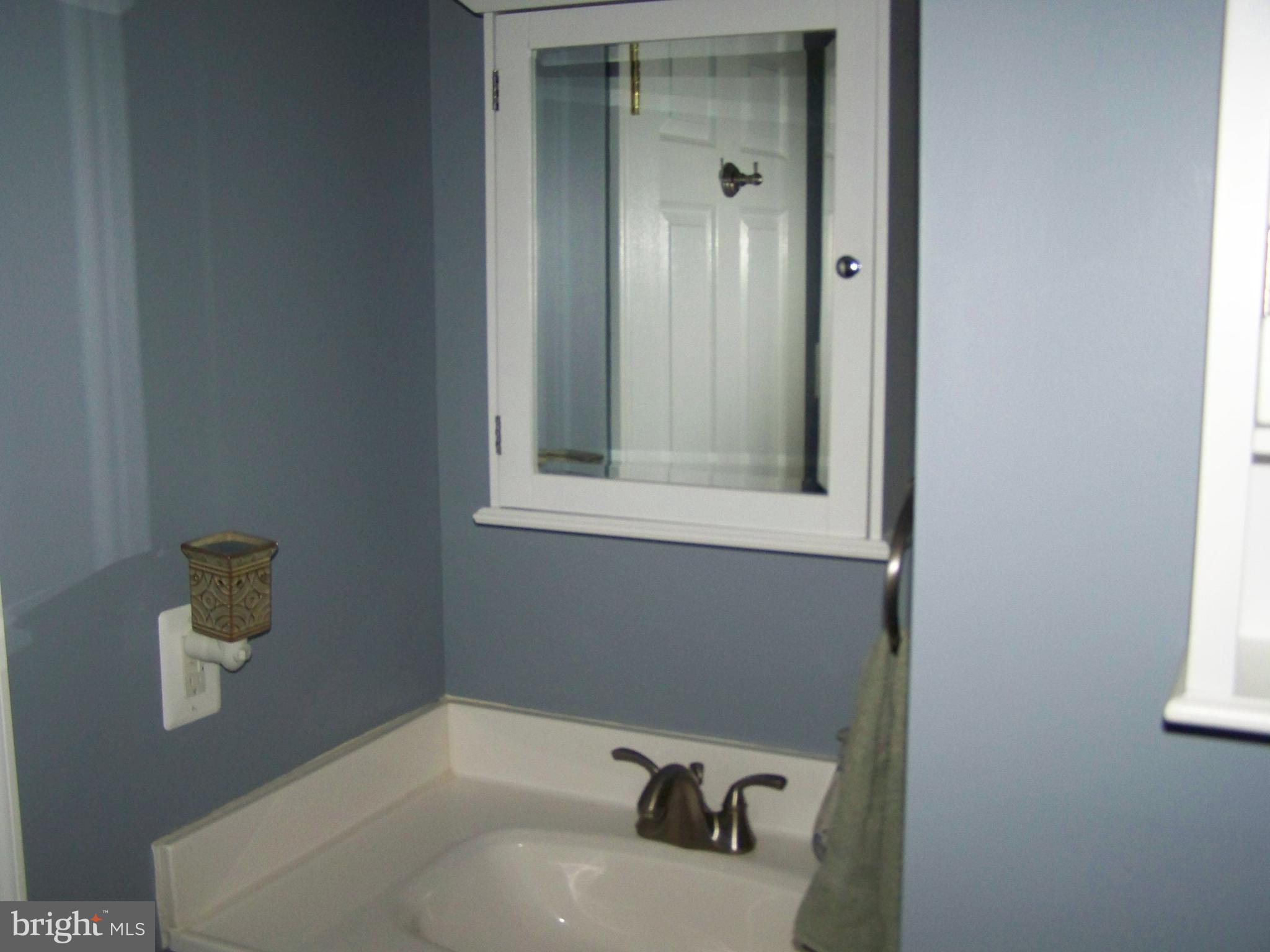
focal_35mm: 38
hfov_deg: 49.0
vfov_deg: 37.7
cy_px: 476
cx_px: 635
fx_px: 1394
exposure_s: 1/30
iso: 200
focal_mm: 6.3
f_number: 2.8
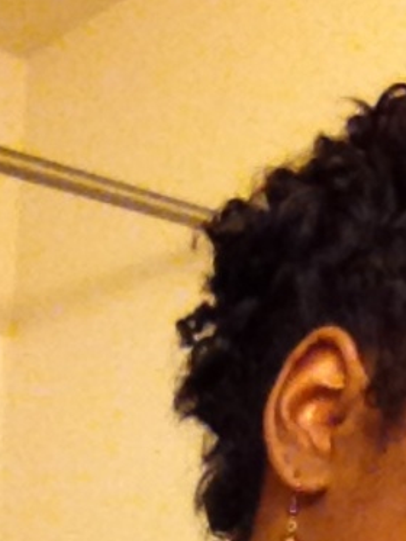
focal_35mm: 80
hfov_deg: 18.0
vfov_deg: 23.4
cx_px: 412
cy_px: 543
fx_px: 1250
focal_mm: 1.85
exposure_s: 1/30
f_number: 2.4
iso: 640
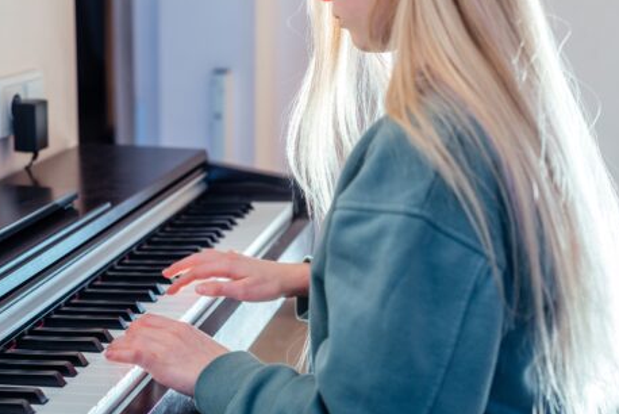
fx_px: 1049
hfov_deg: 32.9
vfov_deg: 22.3
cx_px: 291
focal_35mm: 61
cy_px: 171
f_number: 3.5
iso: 200
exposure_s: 1/100
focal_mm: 50
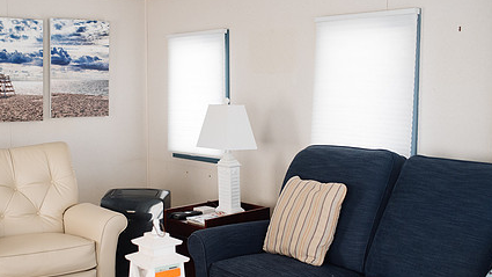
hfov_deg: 41.0
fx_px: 652
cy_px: 154
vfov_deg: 23.9
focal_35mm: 50
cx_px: 184
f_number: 2.8
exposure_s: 1/500
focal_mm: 35
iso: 1000
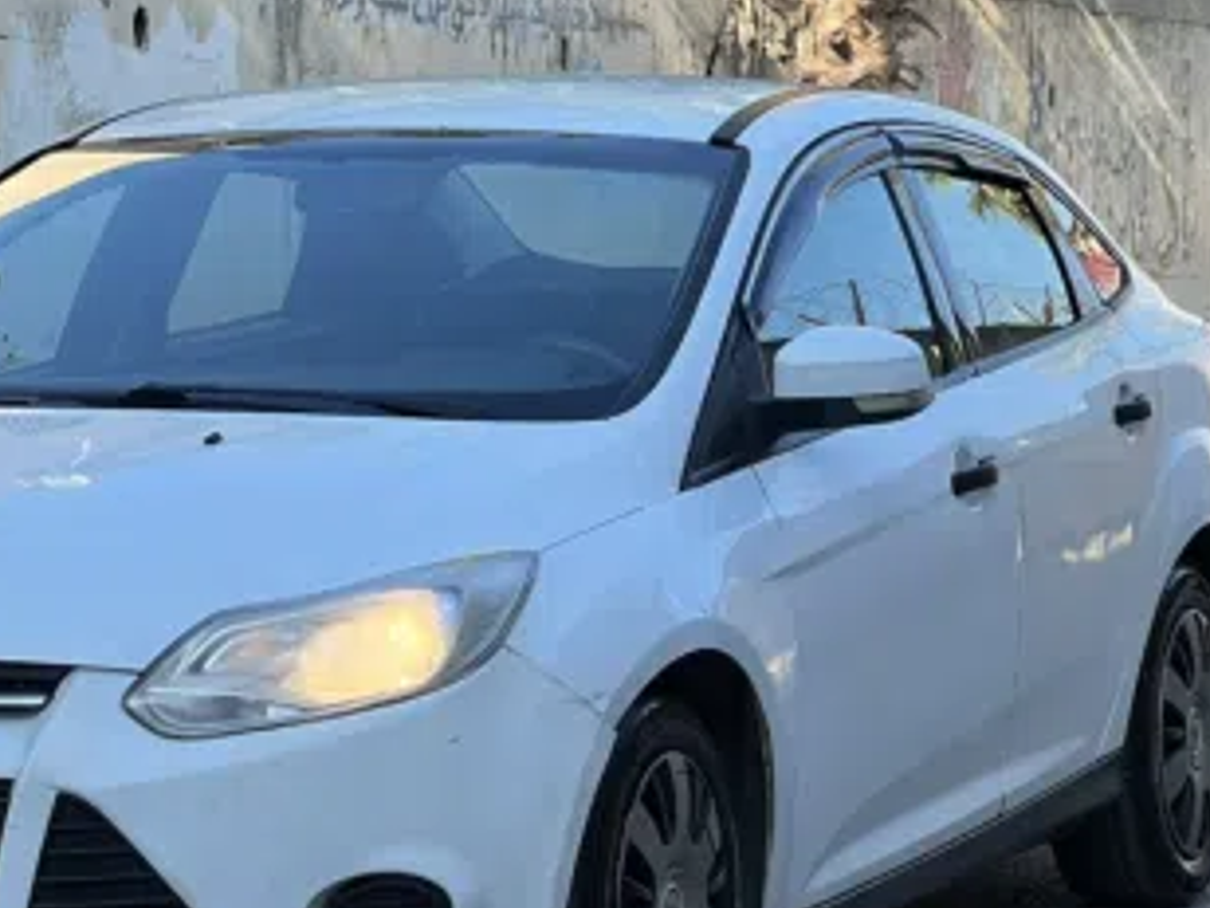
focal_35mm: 160
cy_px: 499
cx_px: 259
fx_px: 5593
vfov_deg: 9.3
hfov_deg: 12.3
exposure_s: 1/216
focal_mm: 9
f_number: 2.8
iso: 32
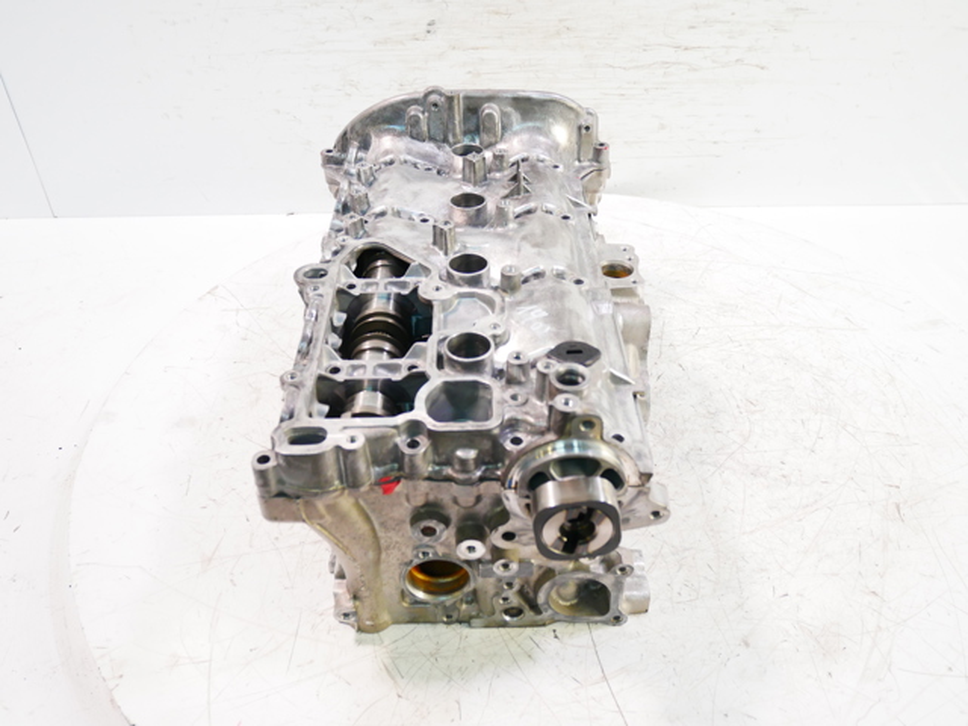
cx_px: 484
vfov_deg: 46.8
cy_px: 363
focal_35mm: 30
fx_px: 839
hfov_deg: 60.0
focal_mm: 15
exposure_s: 1/60
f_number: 3.7
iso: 800
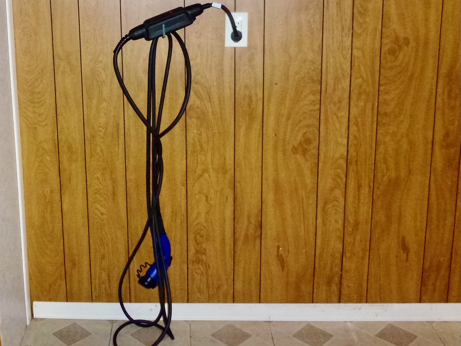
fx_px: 320
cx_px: 230
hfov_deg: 71.6
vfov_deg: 56.8
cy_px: 173
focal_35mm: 24
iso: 400
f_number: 3.3
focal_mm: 4.3
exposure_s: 1/8
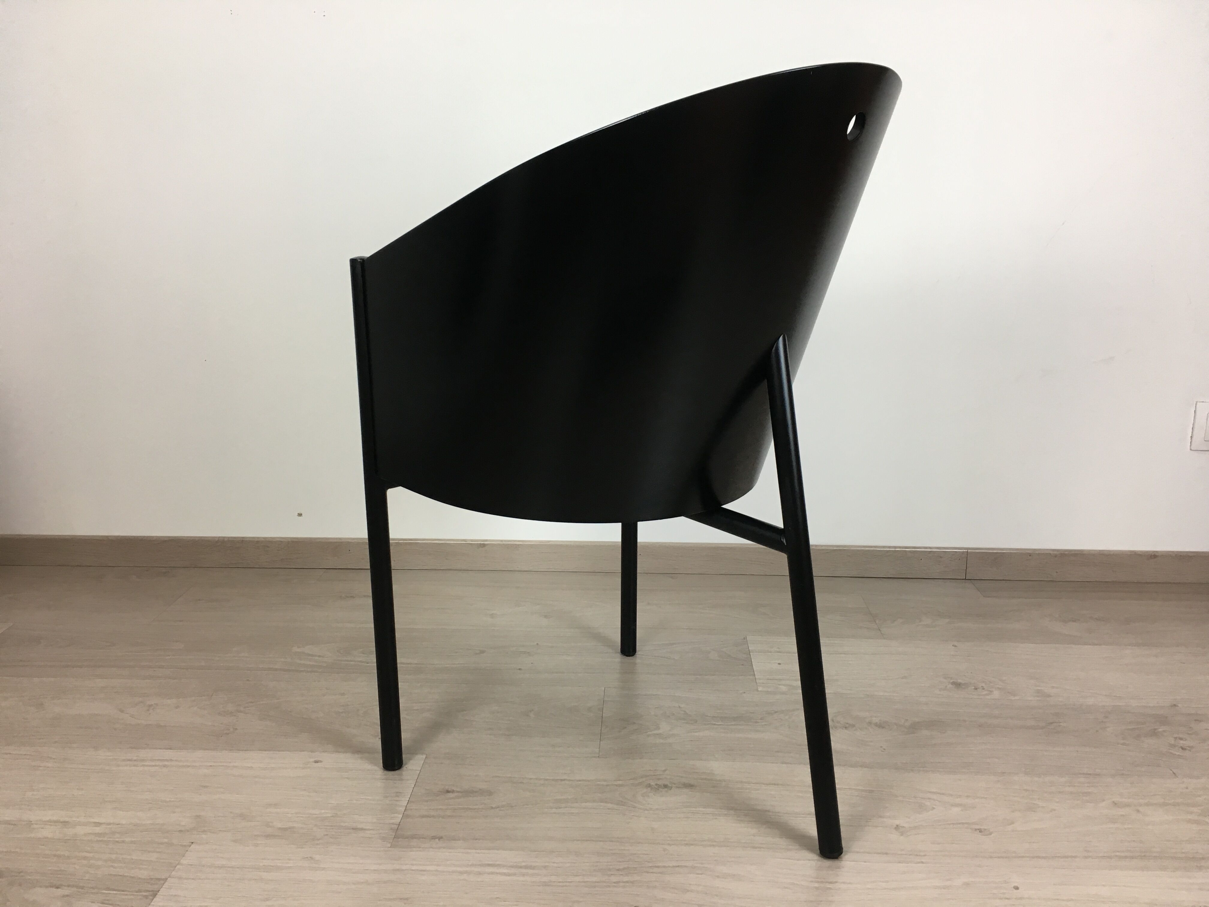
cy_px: 454
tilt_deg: -14.1
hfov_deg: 61.7
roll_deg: -0.7
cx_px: 604
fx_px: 1013
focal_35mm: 29
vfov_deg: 48.2
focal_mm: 4.15
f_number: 2.2
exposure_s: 1/33
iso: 40
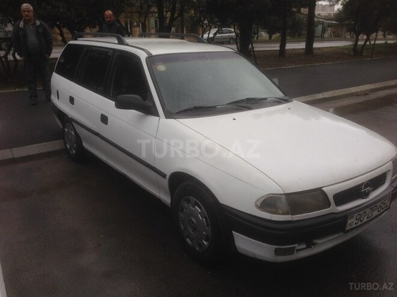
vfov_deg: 42.9
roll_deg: -2.8
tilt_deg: -20.6
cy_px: 148
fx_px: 378
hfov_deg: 55.4
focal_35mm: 33
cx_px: 198
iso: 50
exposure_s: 1/319
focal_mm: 4.12
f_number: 2.4
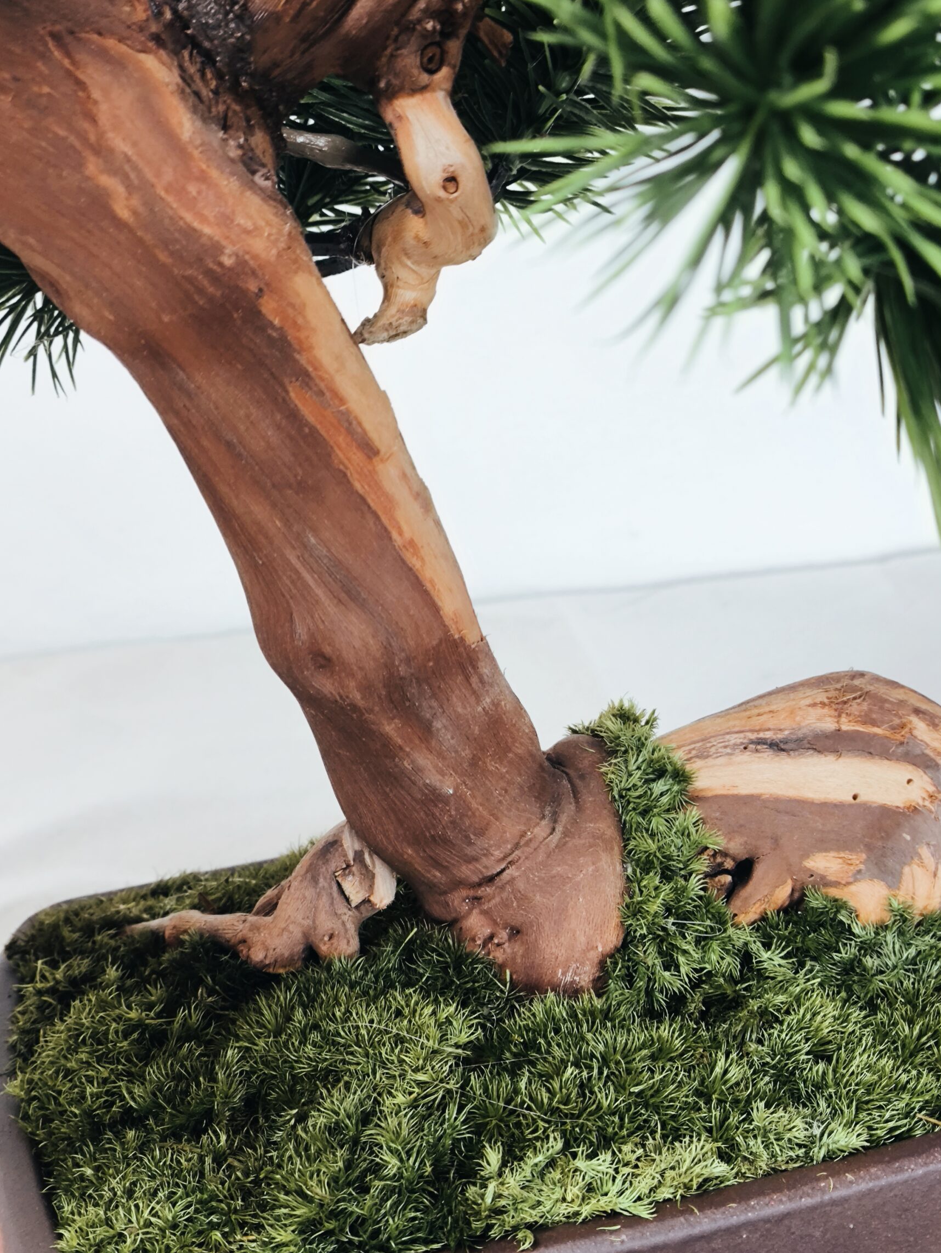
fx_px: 2029
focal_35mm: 56
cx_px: 518
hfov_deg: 26.1
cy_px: 657
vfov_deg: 34.3
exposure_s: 1/50
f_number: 1.7
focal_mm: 4.71
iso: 125
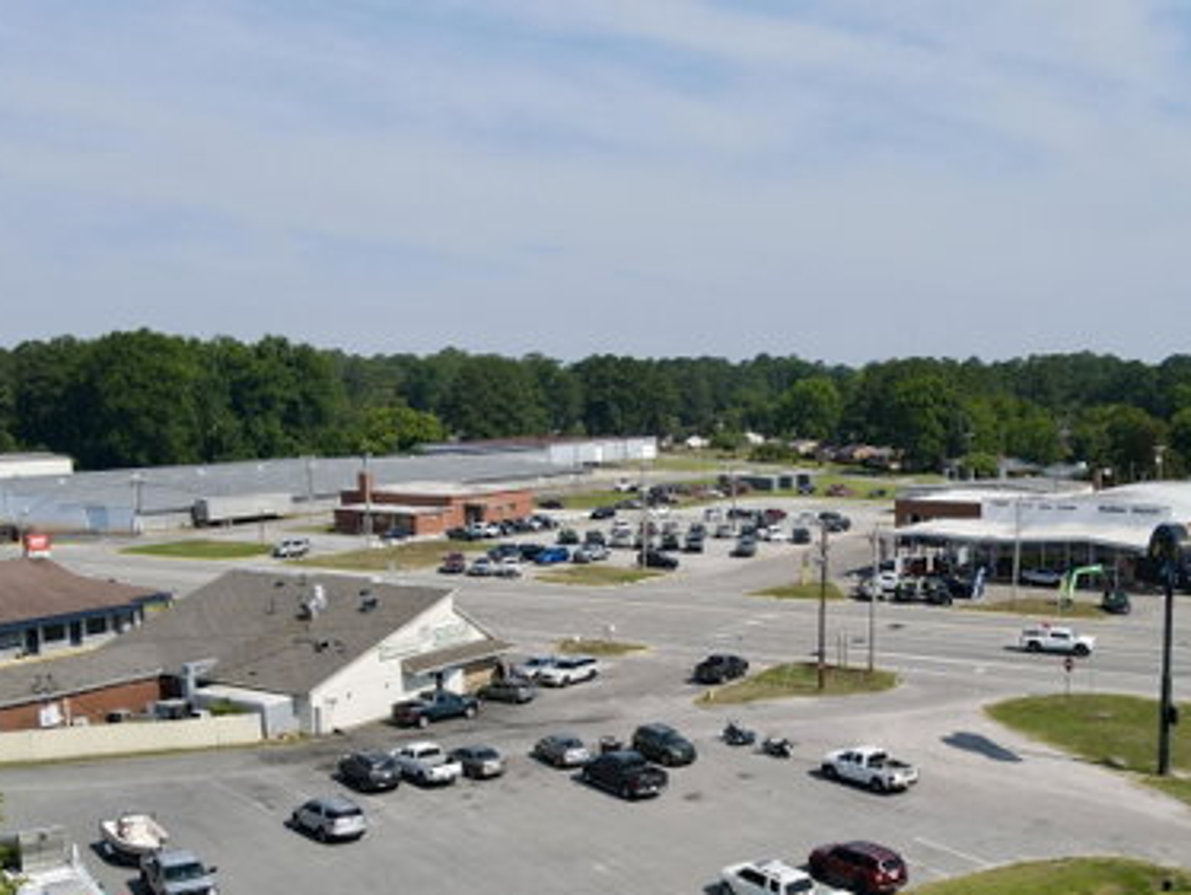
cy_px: 662
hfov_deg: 45.4
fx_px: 1412
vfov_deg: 34.5
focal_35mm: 41
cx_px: 740
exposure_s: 1/1000
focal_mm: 4.5
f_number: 2.8
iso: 110
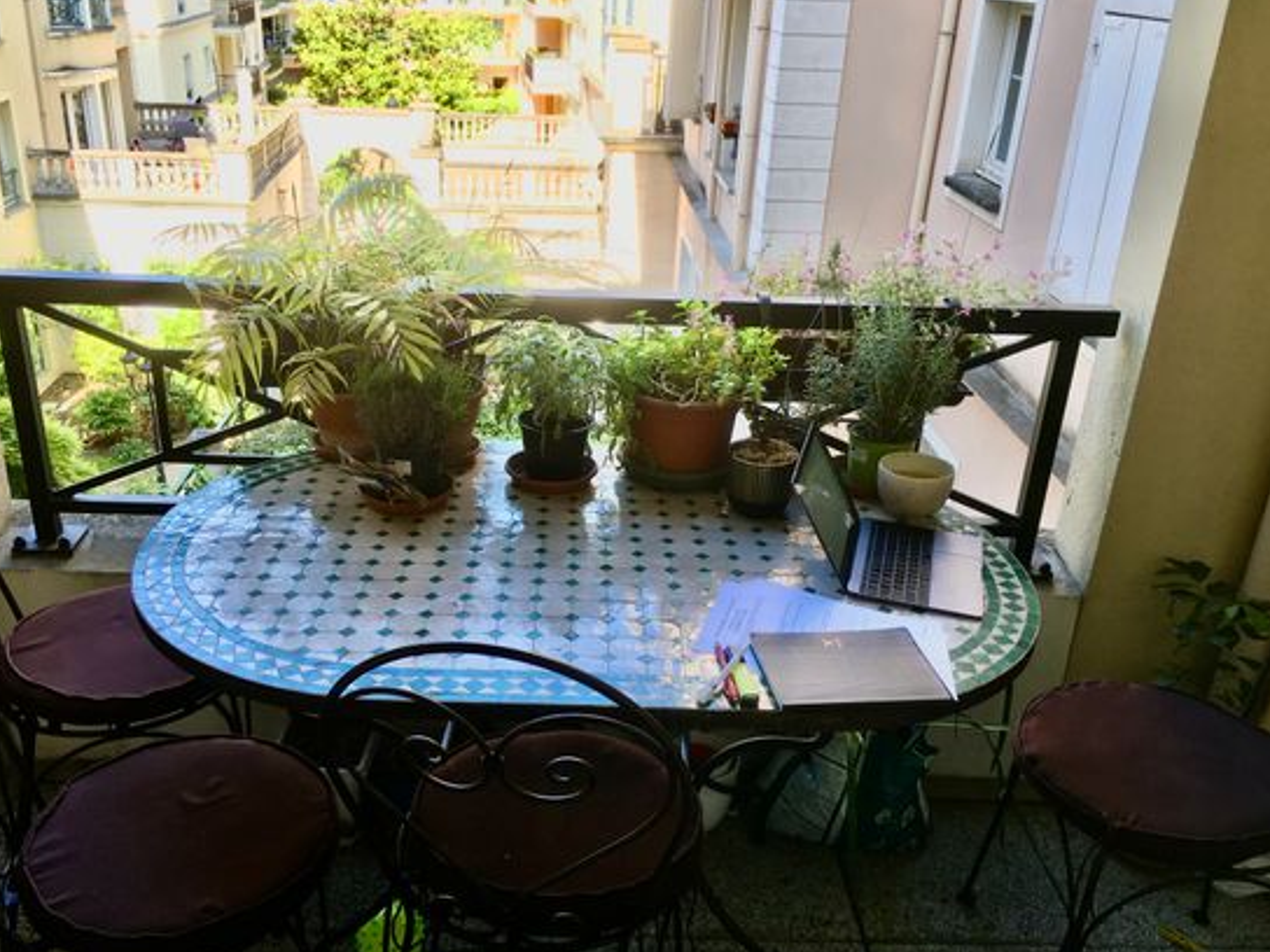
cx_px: 588
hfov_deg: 56.8
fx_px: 1174
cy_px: 497
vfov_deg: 44.1
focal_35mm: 32
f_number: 2.2
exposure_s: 1/126
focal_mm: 4.15
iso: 25
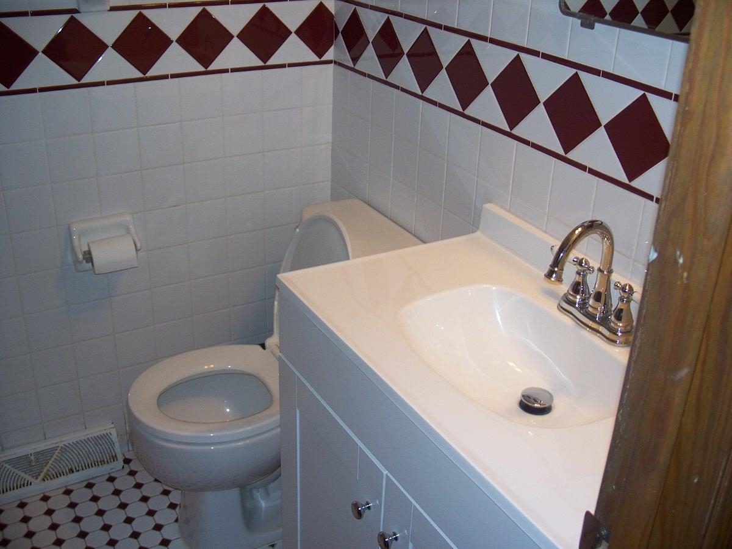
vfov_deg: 38.7
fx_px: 782
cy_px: 274
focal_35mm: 37
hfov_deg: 50.1
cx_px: 366
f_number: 2.8
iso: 80
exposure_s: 1/60
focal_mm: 7.8
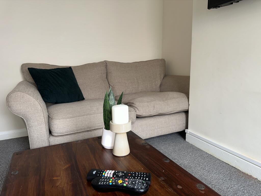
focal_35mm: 24
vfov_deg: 56.8
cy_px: 98
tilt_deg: -9.9
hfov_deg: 71.6
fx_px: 181
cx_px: 130
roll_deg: +0.6
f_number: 1.78
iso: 64
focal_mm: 6.86
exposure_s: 1/24
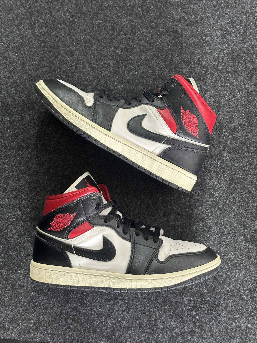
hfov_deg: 30.3
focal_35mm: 48
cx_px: 128
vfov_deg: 39.7
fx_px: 475
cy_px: 172
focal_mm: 6.86
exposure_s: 1/50
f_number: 1.78
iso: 200
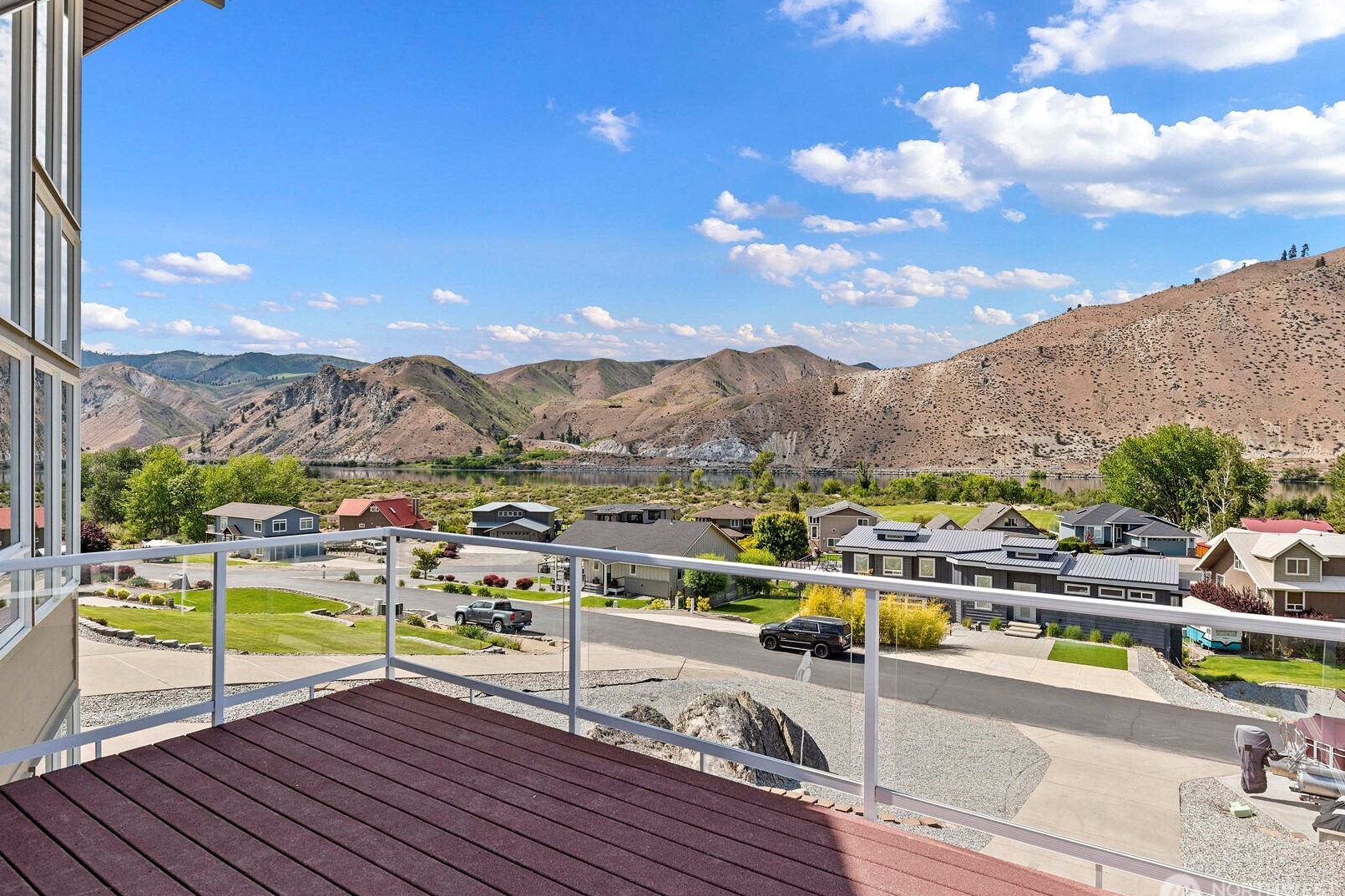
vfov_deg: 61.9
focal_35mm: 20
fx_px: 747
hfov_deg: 84.0
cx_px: 655
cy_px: 455
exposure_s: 1/640
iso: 100
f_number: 8
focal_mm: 19
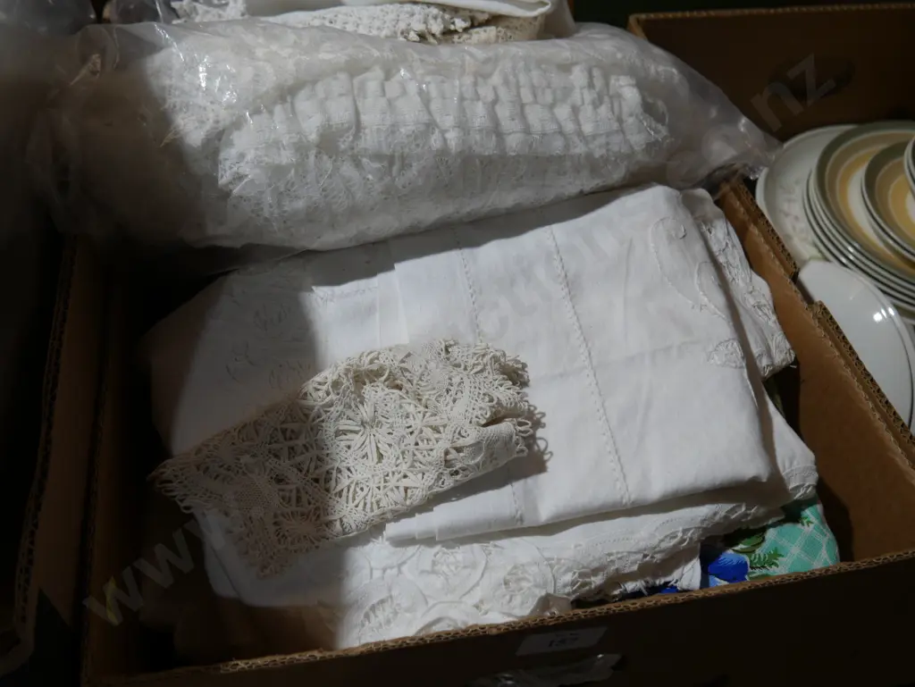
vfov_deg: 44.2
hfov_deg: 56.8
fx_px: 846
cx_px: 458
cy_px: 344
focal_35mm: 32
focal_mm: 16
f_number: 3.6
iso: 200
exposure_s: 1/125
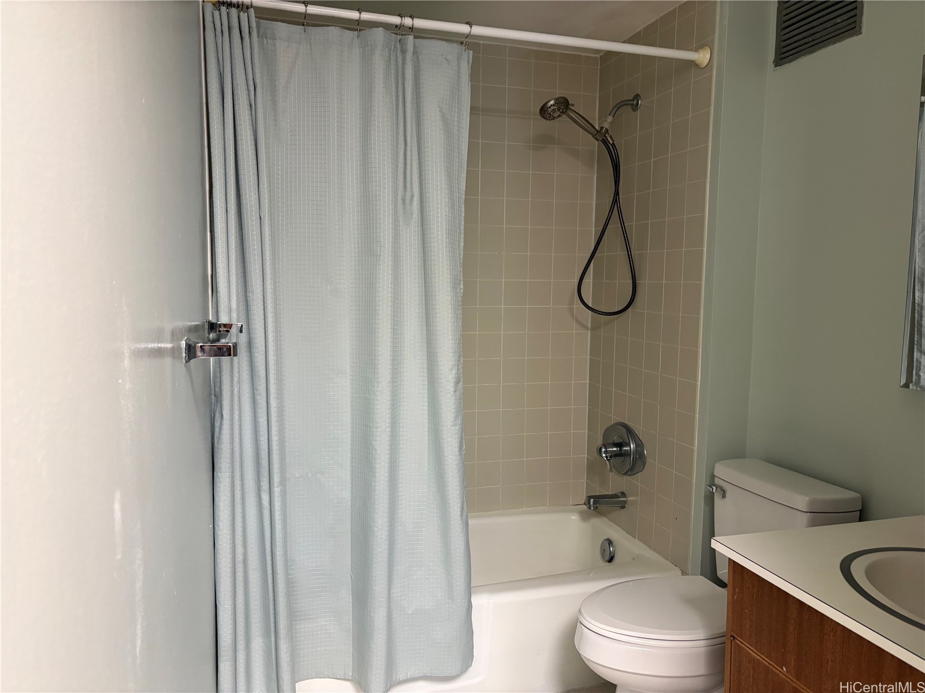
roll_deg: -0.2
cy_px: 346
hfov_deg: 67.3
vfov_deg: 53.1
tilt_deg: -5.9
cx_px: 462
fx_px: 695
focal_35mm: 26
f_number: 1.6
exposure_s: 1/60
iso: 250
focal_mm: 5.96
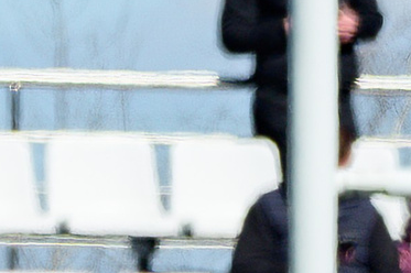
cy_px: 816
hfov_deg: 0.6
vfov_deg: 0.4
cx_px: 321
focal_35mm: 3307
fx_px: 37721
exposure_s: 1/1000
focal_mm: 200
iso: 100
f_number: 5.6
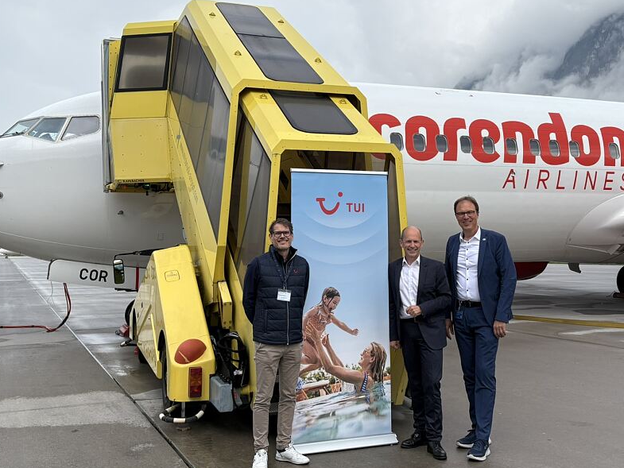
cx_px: 328
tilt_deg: +4.8
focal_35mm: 40
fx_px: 721
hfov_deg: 46.8
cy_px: 190
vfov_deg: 35.9
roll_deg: +0.4
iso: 50
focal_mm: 5.96
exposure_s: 1/3279
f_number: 1.6
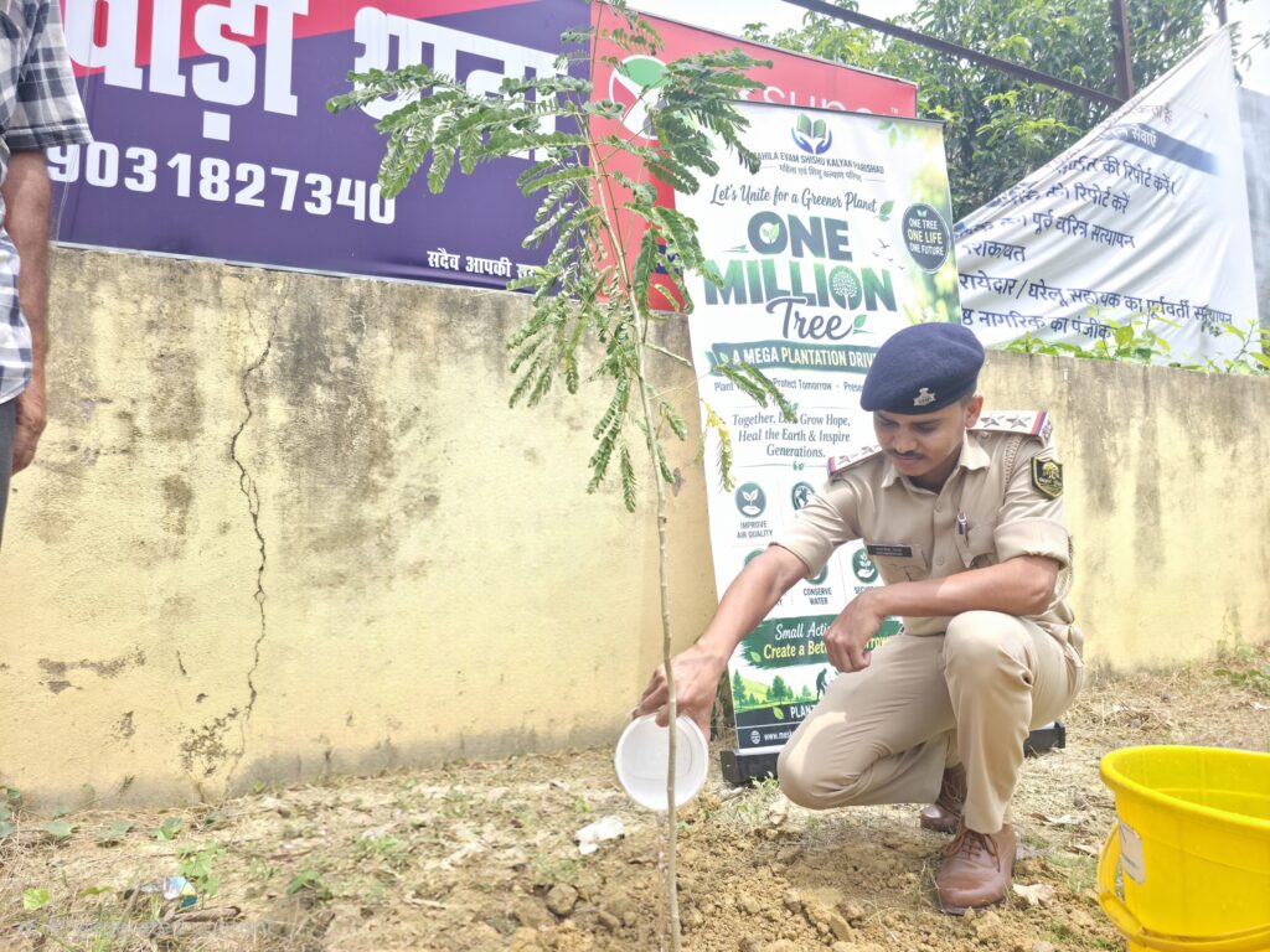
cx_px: 635
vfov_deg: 58.9
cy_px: 476
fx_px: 844
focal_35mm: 23
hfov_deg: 73.9
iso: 50
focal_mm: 6.3
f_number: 1.7
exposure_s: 1/1250
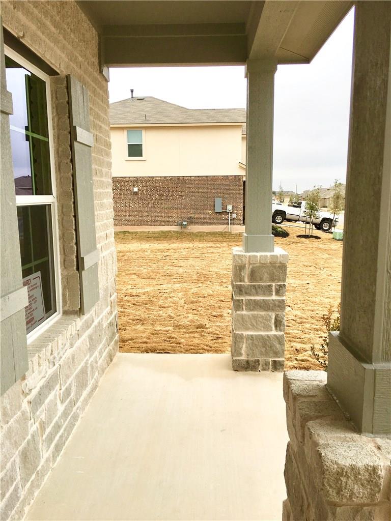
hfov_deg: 48.2
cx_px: 196
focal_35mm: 29
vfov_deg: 61.7
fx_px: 437
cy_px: 260
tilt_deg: -7.2
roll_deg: +0.6
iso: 25
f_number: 2.2
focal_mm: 4.15
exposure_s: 1/283
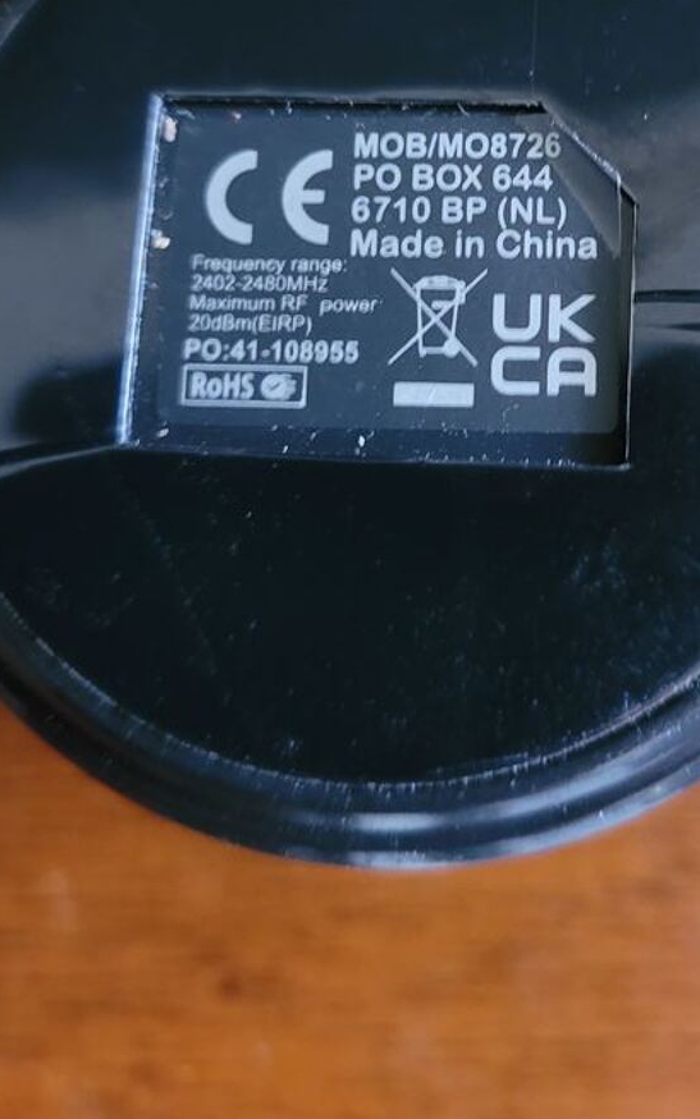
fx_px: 1282
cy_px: 322
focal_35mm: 42
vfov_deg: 46.0
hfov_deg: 30.4
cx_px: 452
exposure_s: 1/25
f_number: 1.8
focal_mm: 5.4
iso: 1000
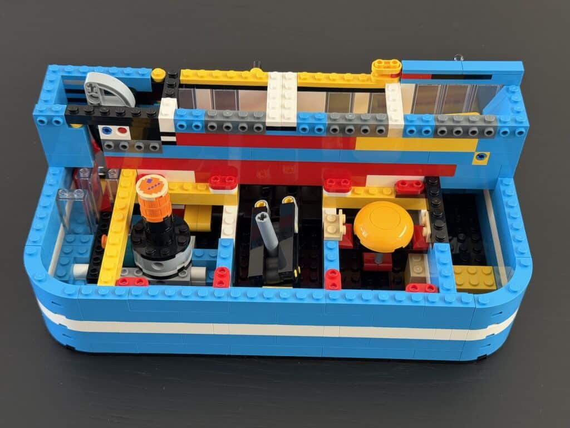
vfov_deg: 30.3
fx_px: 790
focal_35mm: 48
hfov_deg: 39.7
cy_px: 214
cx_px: 285
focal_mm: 6.76
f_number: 1.78
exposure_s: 1/59
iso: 250
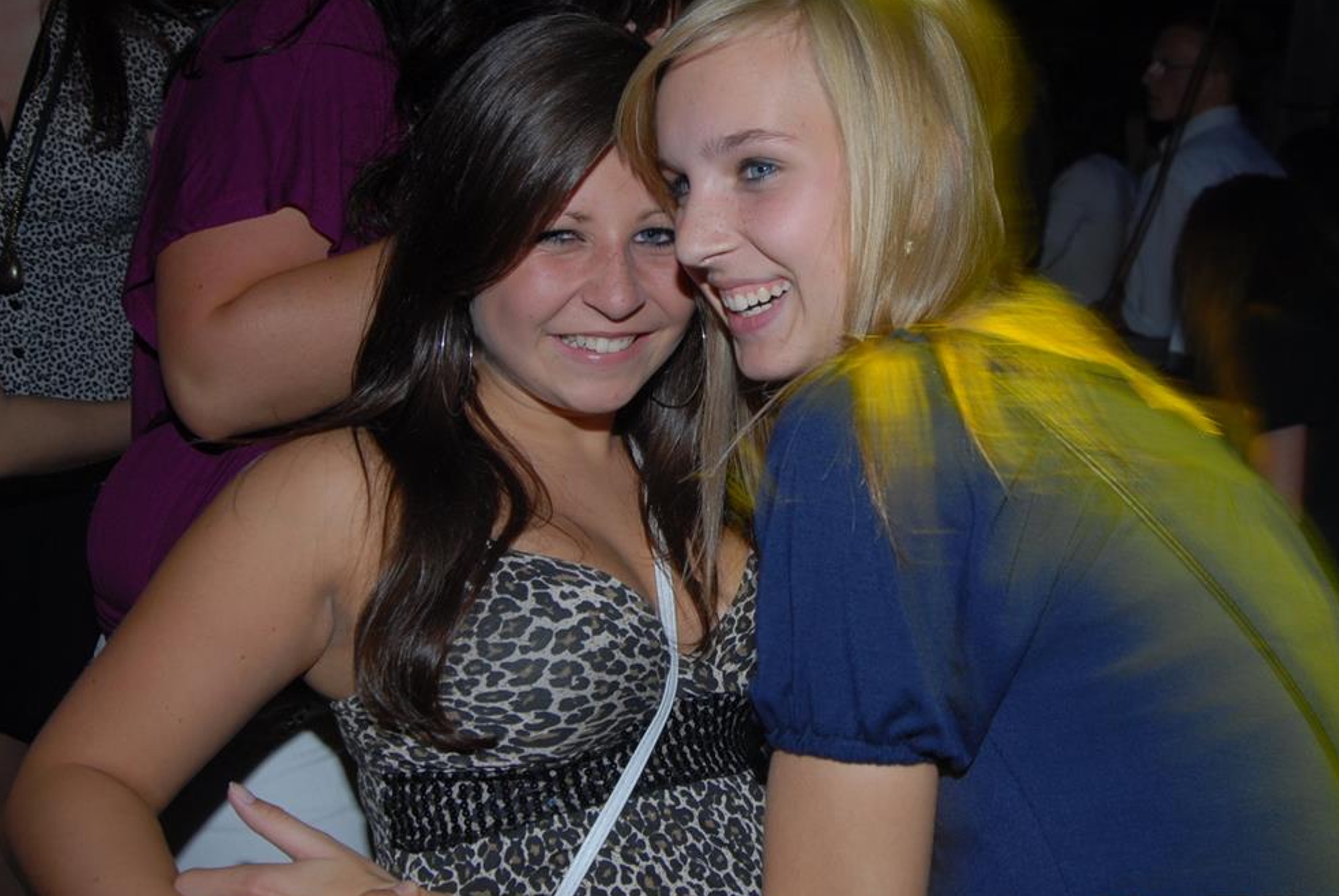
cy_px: 429
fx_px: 1564
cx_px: 755
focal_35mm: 42
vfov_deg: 32.0
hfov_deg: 46.2
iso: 200
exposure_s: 1/15
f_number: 6.3
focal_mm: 24
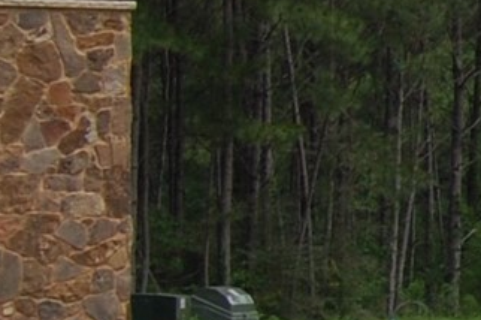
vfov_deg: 4.5
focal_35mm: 304
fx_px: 4058
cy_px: 178
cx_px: 1619
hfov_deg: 6.1
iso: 200
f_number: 9
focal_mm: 30
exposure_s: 1/320
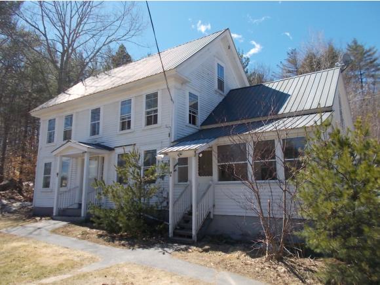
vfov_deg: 53.1
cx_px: 190
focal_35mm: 26
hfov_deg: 67.3
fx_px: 286
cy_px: 142
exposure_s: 1/100
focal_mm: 4.6
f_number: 8
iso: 80
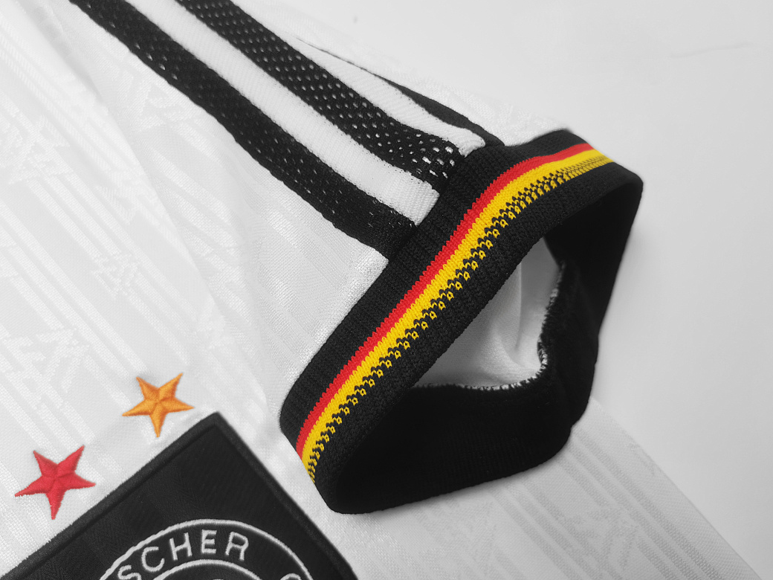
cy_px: 285
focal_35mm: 27
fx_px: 603
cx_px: 377
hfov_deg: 65.3
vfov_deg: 51.4
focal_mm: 5.58
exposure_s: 1/120
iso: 100
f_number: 1.8
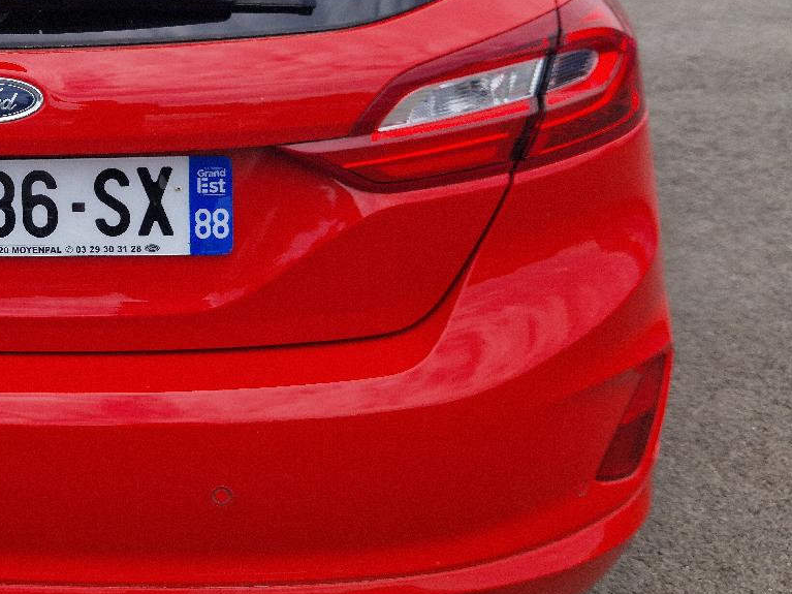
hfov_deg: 32.7
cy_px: 162
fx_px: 1235
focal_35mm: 54
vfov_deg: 26.7
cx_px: 5
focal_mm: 5.4
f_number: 1.8
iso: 50
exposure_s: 1/714
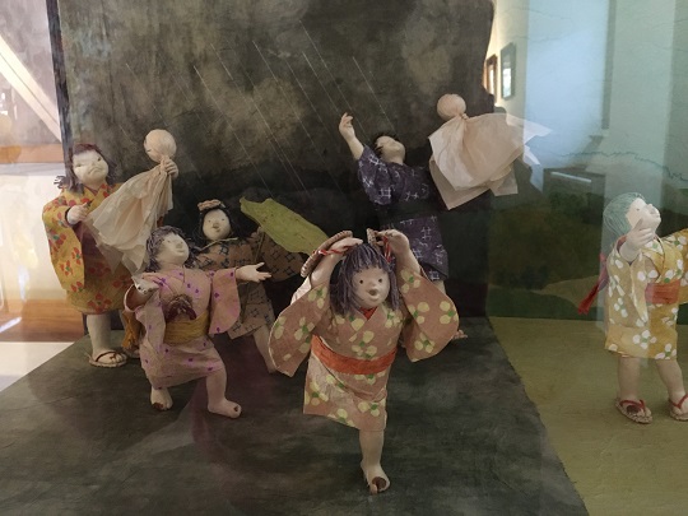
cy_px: 258
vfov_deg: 48.2
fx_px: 576
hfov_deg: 61.7
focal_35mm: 29
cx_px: 344
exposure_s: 1/15
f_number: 2.2
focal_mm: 4.15
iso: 500
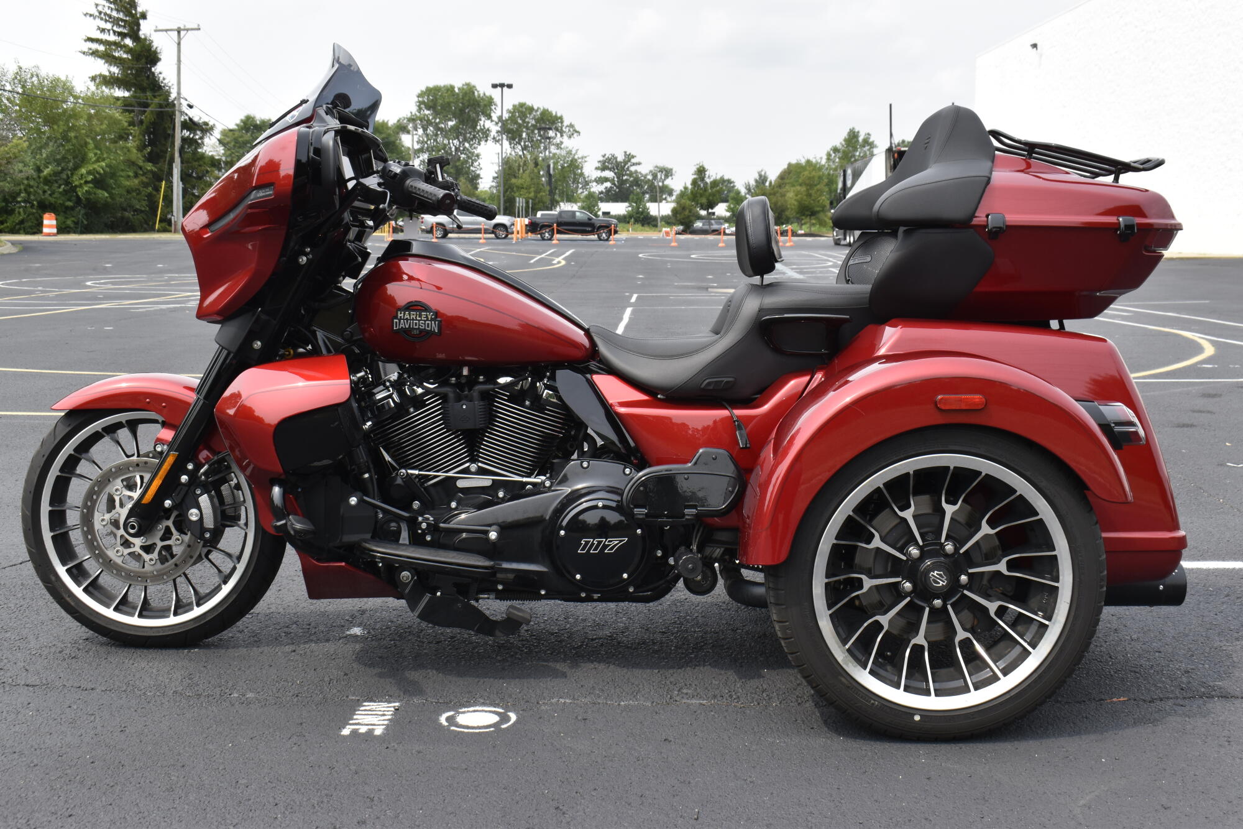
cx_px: 622
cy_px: 414
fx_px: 1398
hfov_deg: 47.9
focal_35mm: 40
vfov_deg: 33.0
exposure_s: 1/400
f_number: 10
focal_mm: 27
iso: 400
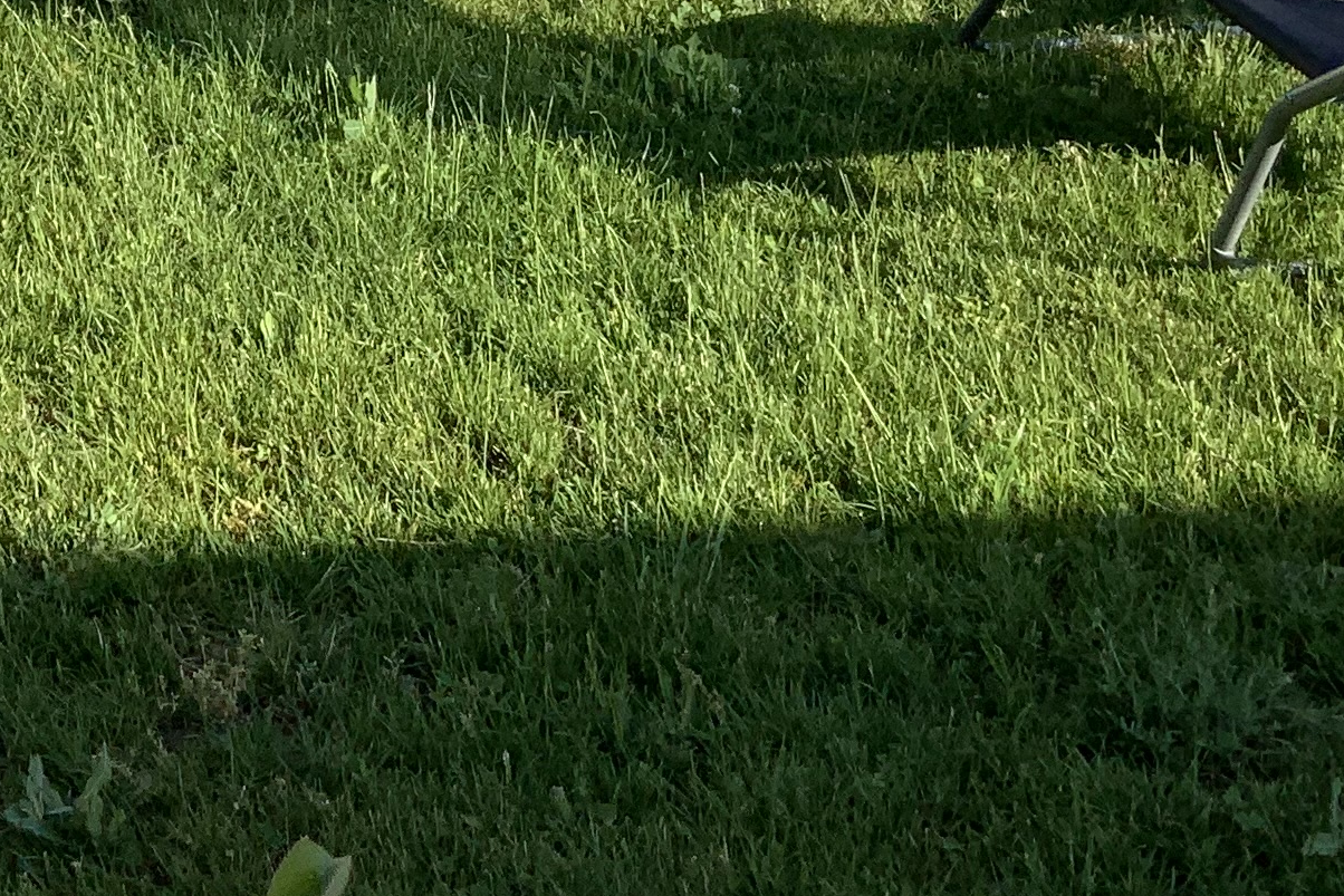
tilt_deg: -8.8
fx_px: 3771
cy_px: -473
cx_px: -75
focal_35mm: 101
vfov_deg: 12.8
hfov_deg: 19.5
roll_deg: +0.6
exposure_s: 1/1534
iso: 16
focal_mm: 3
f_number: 1.8
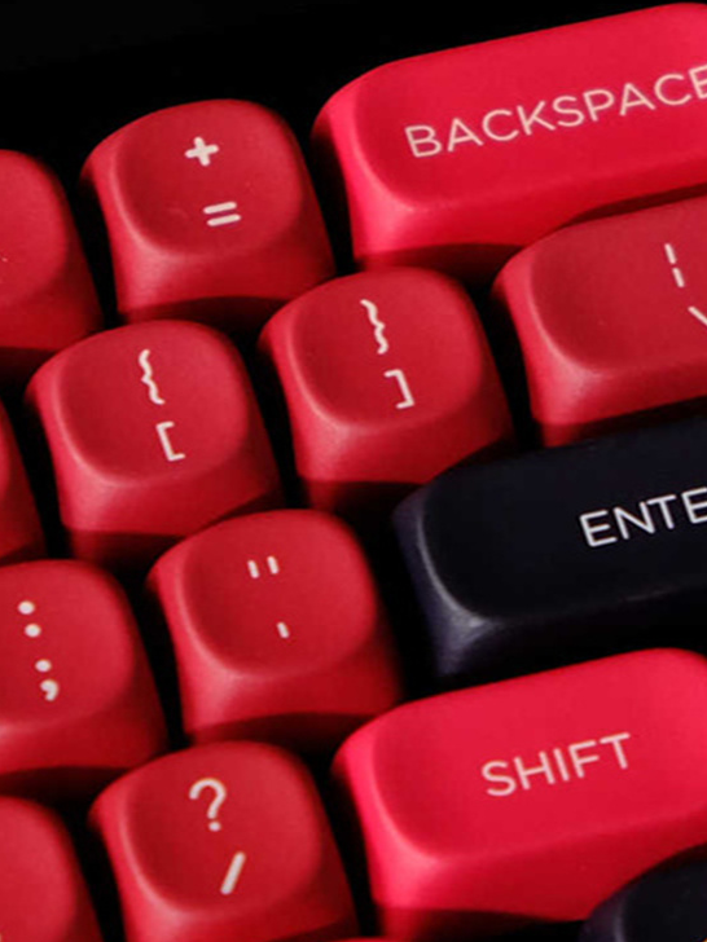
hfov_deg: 4.5
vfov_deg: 6.0
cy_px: 314
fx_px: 8959
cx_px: 768
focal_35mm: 329
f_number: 4
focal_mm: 55
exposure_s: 1/60
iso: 640
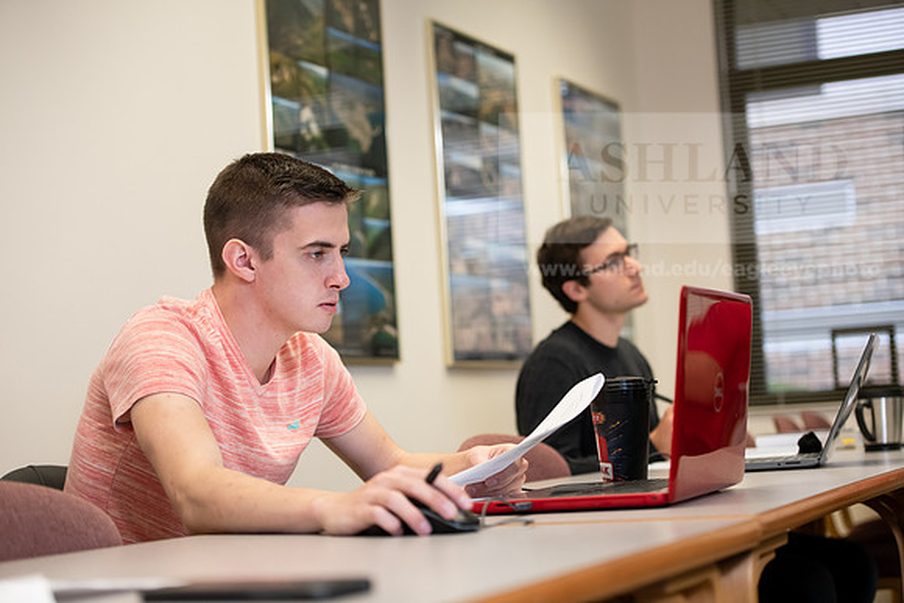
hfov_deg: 28.8
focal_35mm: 70
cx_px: 452
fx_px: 1758
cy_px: 302
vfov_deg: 19.5
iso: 1000
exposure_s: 1/200
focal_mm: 70
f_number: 3.2
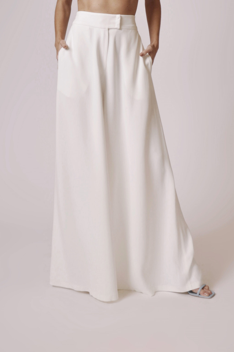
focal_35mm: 42
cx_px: 117
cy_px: 176
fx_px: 411
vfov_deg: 46.5
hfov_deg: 31.8
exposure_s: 1/80
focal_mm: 28
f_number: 5
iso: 200
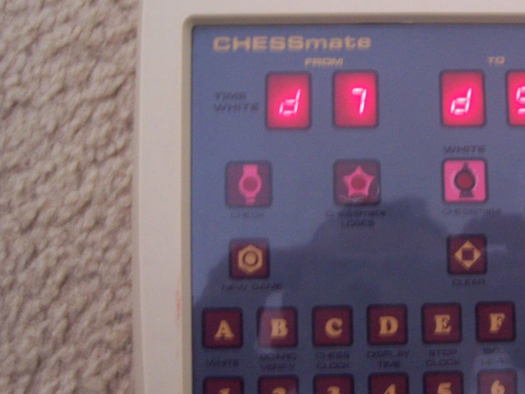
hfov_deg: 31.8
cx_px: 427
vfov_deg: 24.8
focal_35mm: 59
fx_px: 895
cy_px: 194
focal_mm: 6
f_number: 3
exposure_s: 1/3
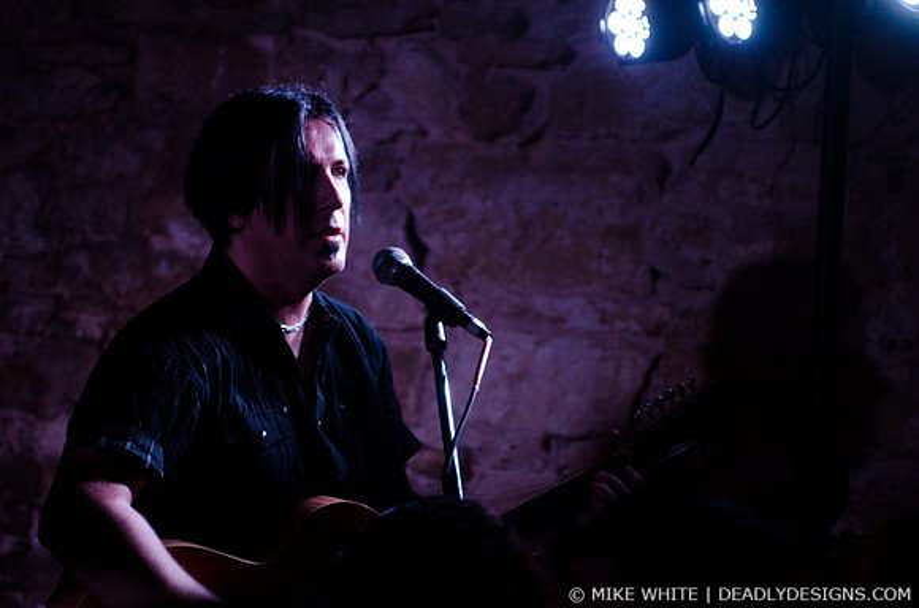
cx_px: 460
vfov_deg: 13.0
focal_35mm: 105
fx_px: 2675
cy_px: 304
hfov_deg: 19.5
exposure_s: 1/60
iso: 2000
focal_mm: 70
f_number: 2.8
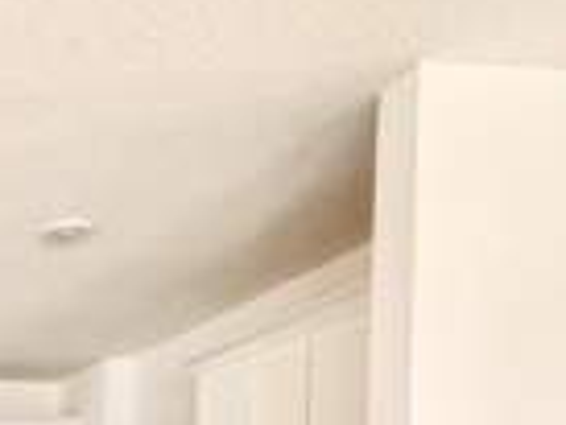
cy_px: 582
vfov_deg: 24.9
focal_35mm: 49
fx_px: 802
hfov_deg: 28.5
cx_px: -240
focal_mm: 2.22
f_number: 2.2
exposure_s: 1/60
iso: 500
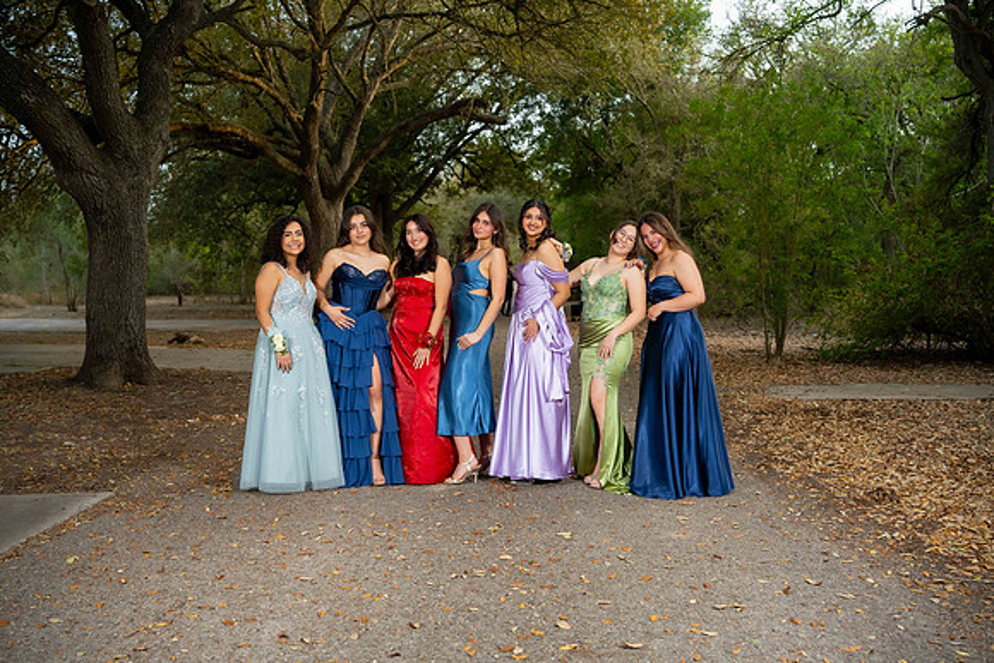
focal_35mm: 35
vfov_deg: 37.9
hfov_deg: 54.4
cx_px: 497
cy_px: 332
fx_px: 967
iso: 250
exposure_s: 1/200
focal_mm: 35
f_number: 3.2
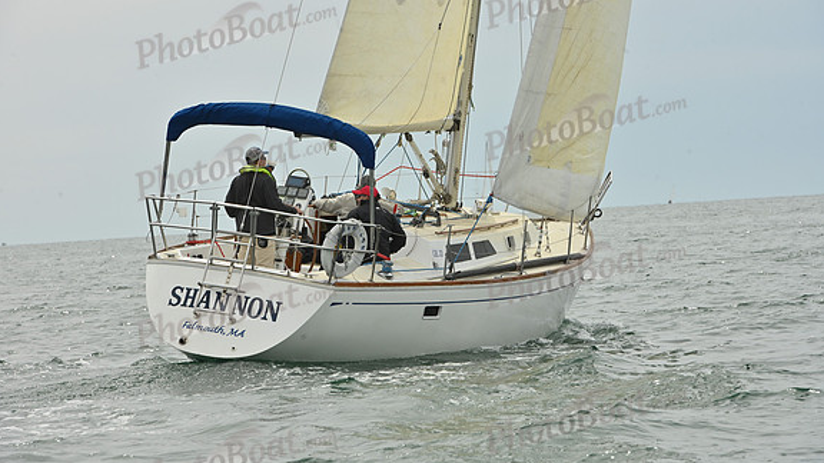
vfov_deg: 5.8
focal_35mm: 211
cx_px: 412
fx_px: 4610
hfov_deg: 10.2
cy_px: 218
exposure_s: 1/800
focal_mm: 200
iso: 320
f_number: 13
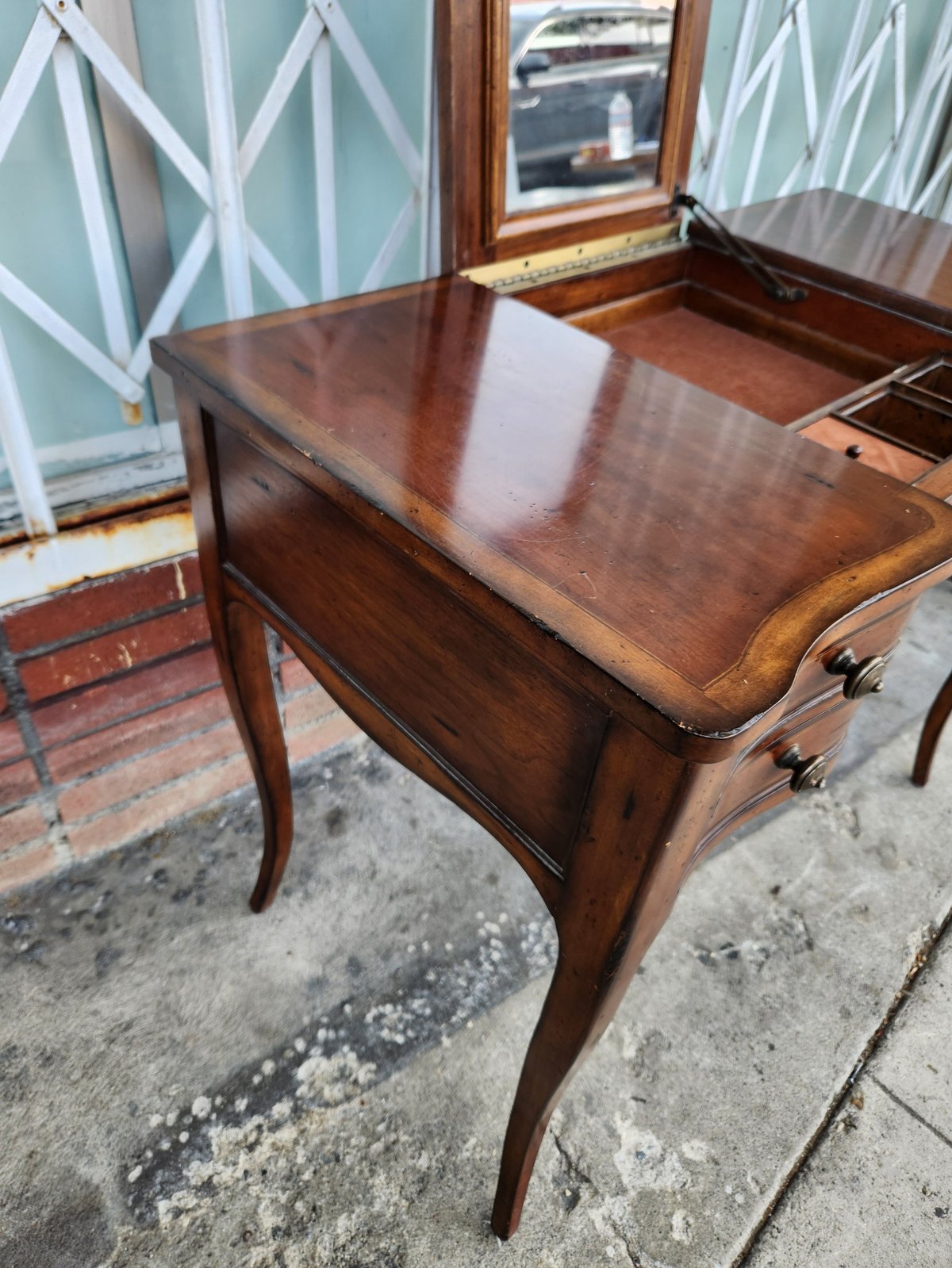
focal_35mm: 23
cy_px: 634
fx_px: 843
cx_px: 476
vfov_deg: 73.9
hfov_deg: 58.9
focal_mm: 5.4
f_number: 1.8
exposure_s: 1/180
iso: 50
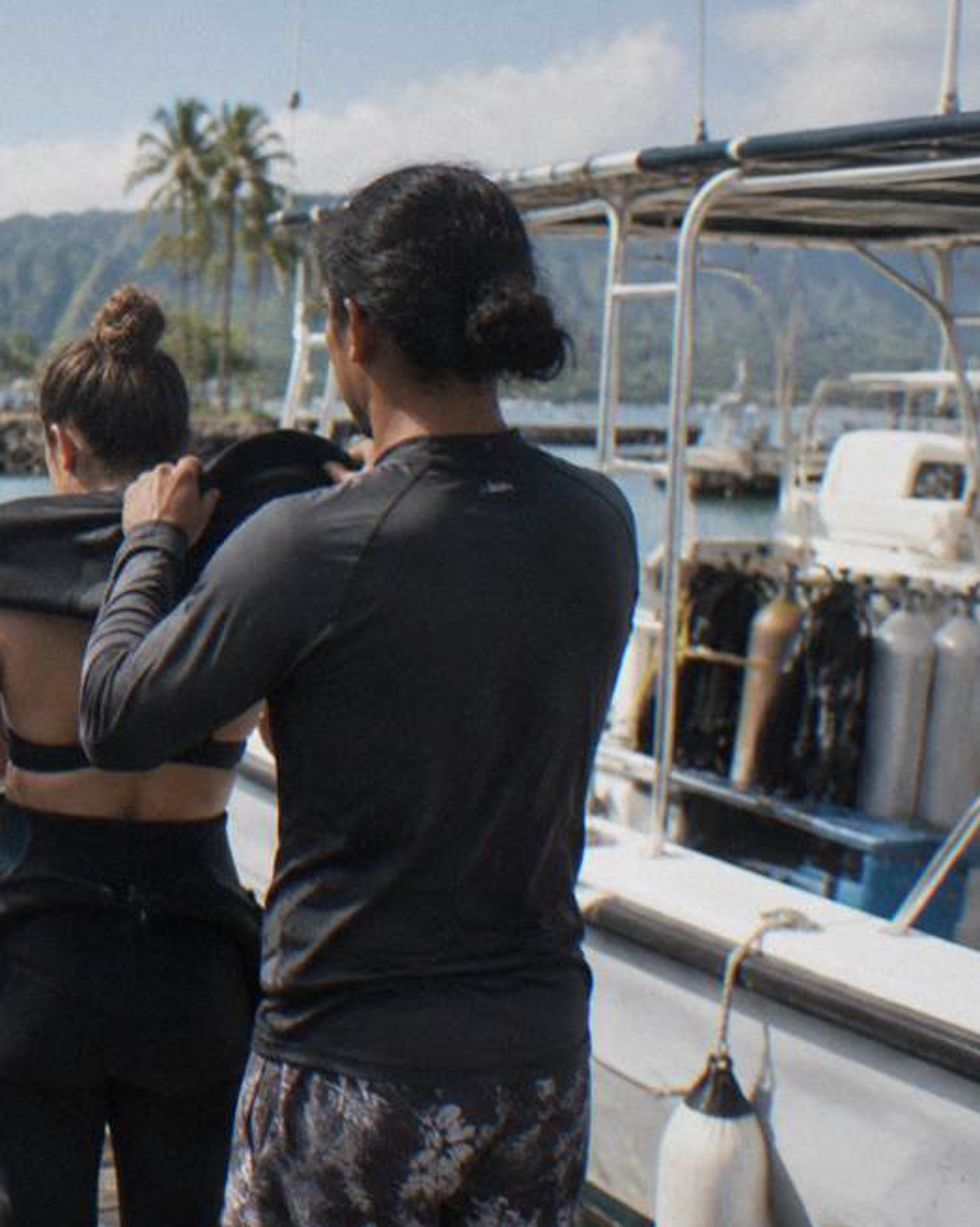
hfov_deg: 28.7
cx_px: 52
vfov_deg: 37.4
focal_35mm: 50
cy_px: 616
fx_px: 1814
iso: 400
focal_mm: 35
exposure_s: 1/1000
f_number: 5
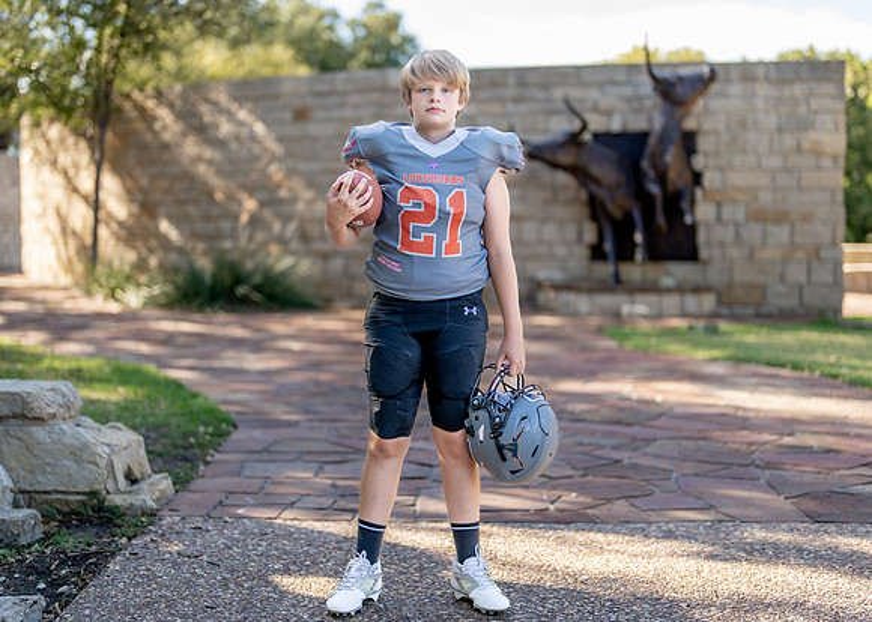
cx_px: 436
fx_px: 1398
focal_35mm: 56
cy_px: 317
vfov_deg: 25.1
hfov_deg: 34.7
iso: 100
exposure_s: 1/1000
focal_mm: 50
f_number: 1.2
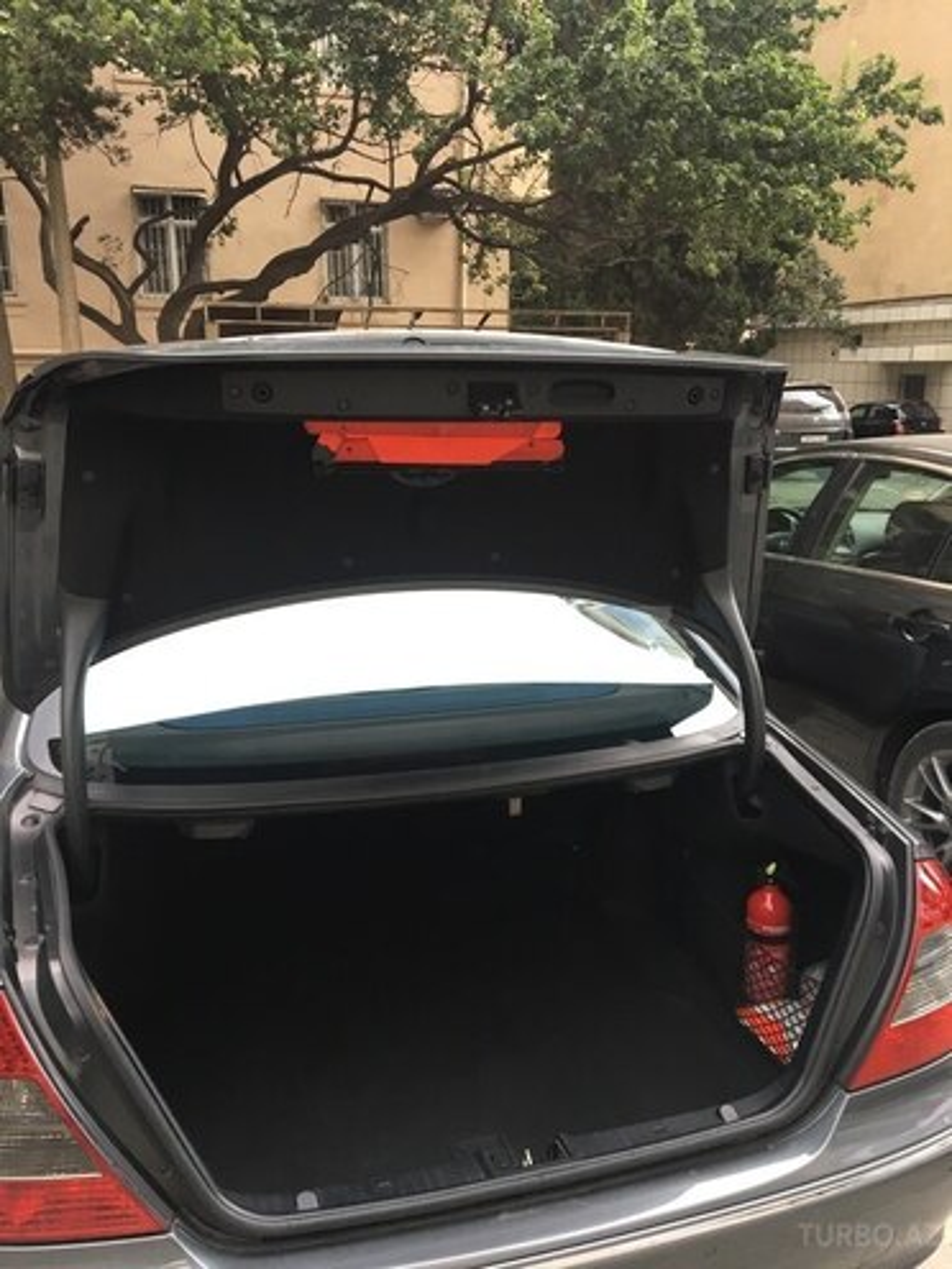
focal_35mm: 29
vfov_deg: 61.7
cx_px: 476
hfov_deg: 48.2
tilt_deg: -14.0
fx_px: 1063
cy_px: 634
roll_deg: -0.5
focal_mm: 4.15
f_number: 2.2
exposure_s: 1/33
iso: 32
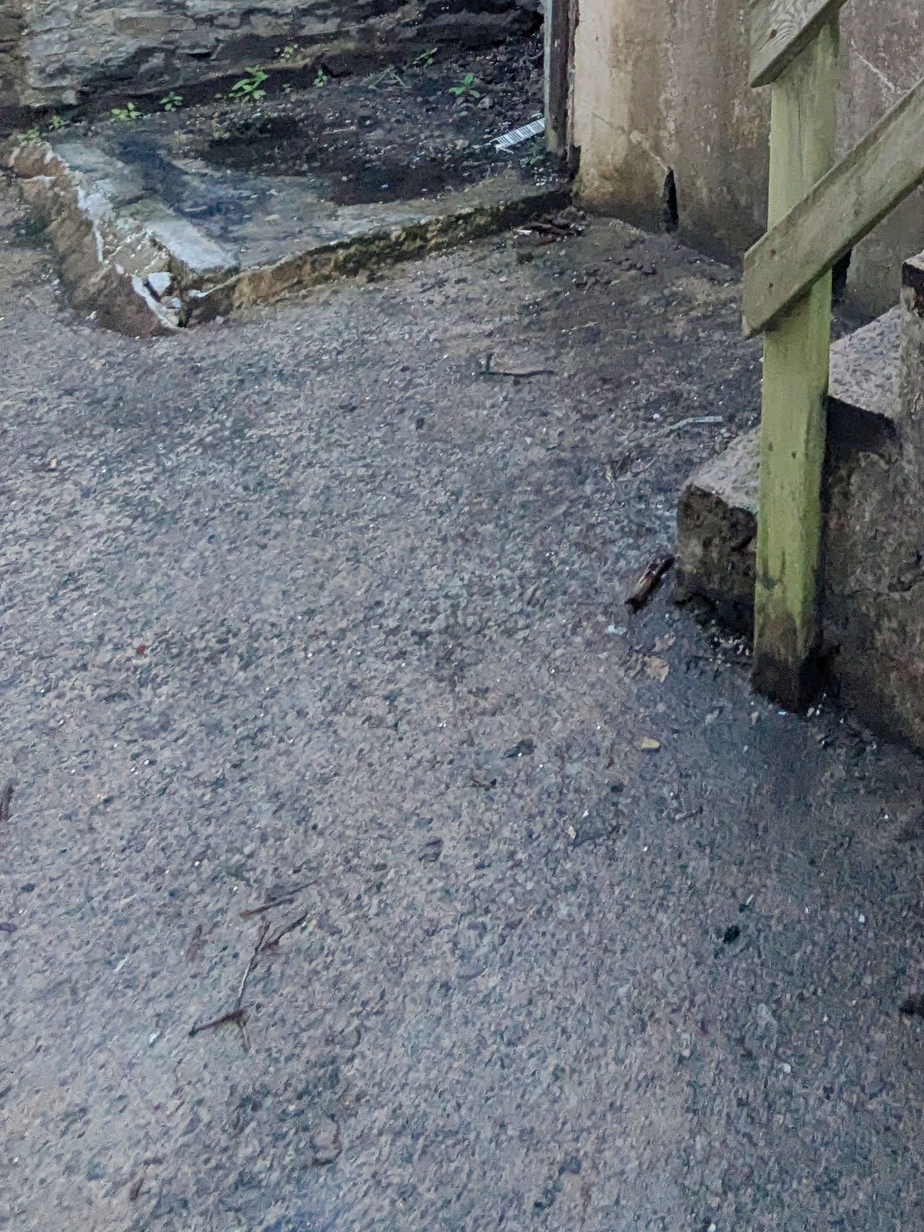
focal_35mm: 34
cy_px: -186
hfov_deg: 33.9
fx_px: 1210
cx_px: 1106
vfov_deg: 40.8
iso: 22
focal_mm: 1.83
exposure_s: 1/953
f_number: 2.2
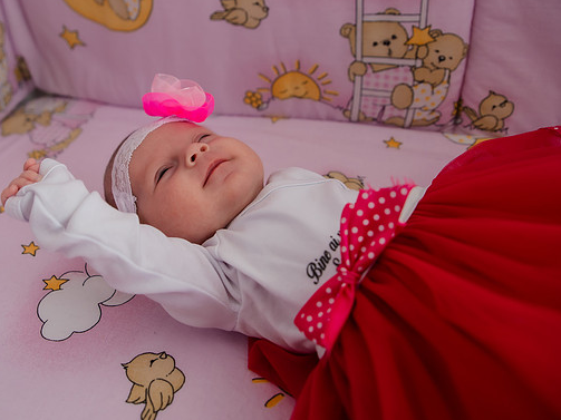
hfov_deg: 54.6
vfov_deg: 42.8
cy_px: 174
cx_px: 206
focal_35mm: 33
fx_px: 535
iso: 400
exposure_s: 1/250
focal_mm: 24
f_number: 3.5
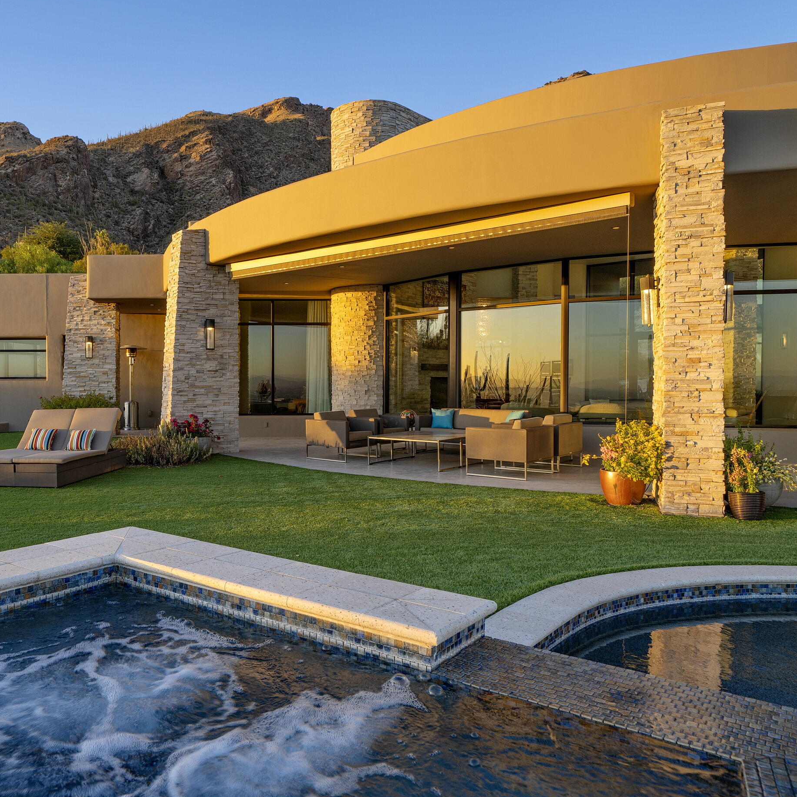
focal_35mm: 26
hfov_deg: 59.7
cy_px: 394
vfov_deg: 60.9
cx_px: 275
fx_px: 677
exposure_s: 1/30
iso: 100
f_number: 9
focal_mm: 20
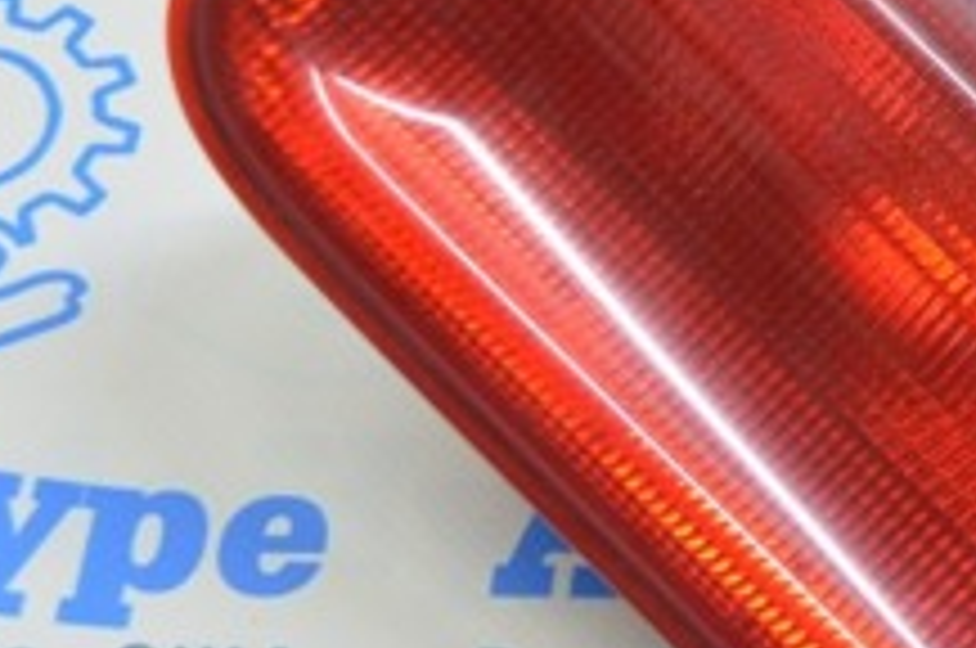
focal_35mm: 133
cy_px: 173
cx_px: 1300
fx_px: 3600
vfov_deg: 10.3
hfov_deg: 14.7
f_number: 5.6
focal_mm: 30
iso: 400
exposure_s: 1/20
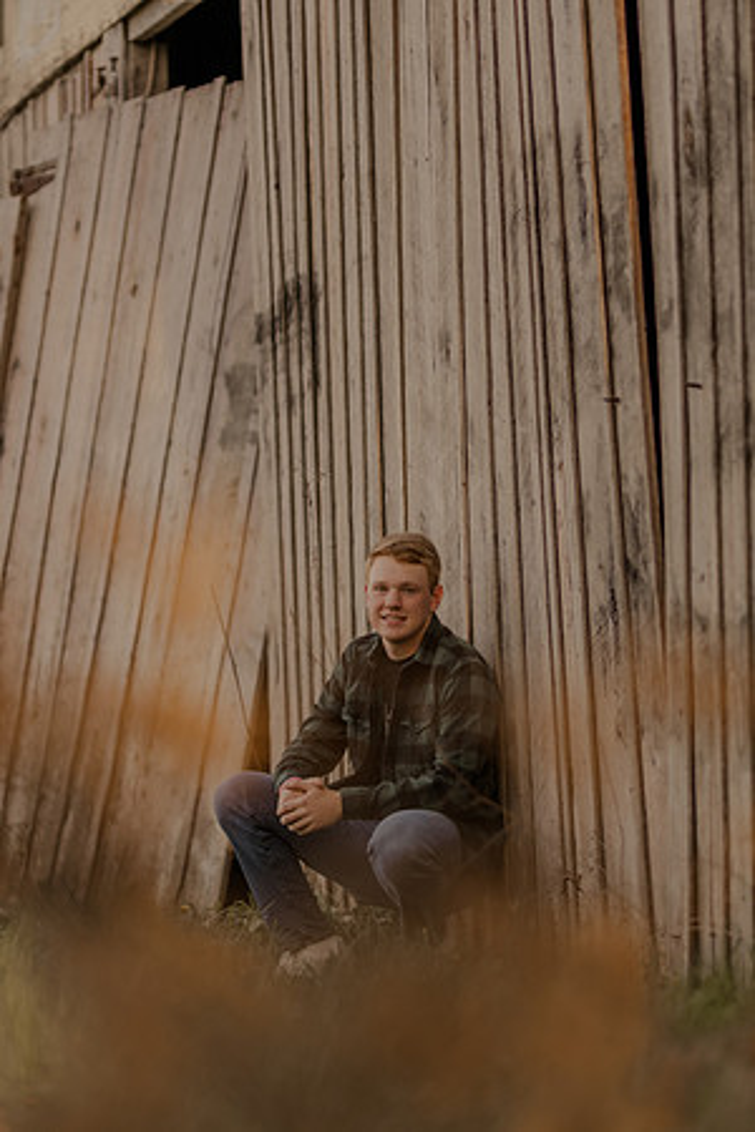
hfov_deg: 10.8
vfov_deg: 16.1
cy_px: 566
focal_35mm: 127
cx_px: 378
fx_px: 3995
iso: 250
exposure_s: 1/1000
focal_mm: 85
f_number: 1.4
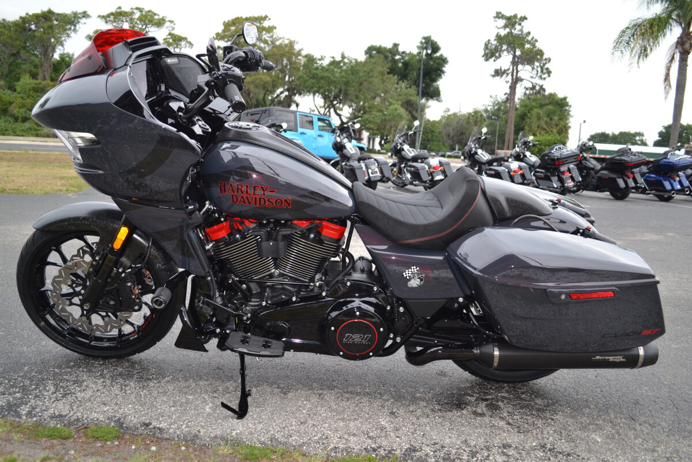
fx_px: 577
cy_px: 231
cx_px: 346
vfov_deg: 43.6
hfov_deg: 61.9
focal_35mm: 30
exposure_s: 1/125
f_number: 4
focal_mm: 20
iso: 100
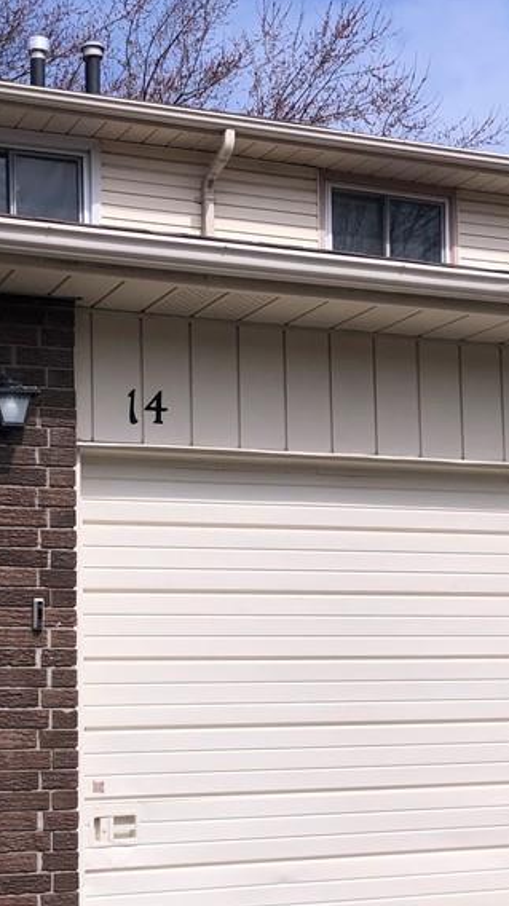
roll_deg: +0.5
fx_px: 1321
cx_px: 61
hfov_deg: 21.4
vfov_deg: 37.5
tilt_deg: +2.7
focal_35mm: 55
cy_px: 601
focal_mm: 3.99
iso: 20
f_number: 1.8
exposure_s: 1/4000
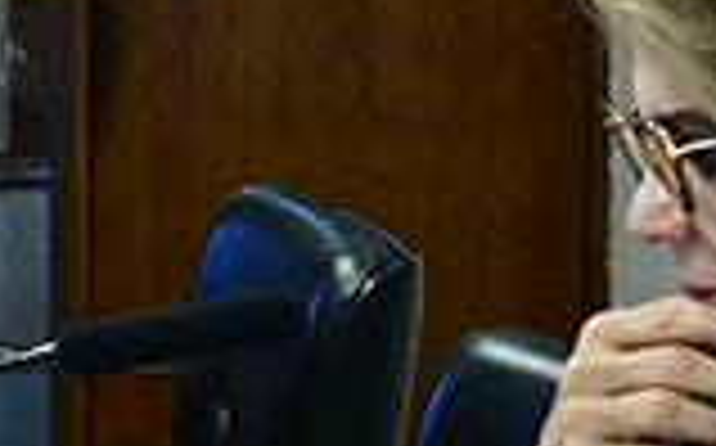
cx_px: -270
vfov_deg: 6.1
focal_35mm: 215
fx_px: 4191
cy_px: 144
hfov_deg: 9.6
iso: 4000
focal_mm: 26.5
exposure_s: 1/200
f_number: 5.6
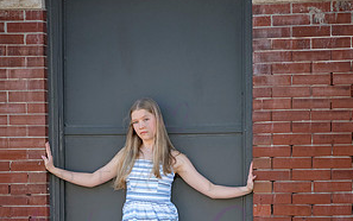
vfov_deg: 6.8
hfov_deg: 10.9
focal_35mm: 193
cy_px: 223
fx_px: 1858
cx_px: 176
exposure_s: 1/1000
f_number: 5
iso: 800
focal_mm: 125
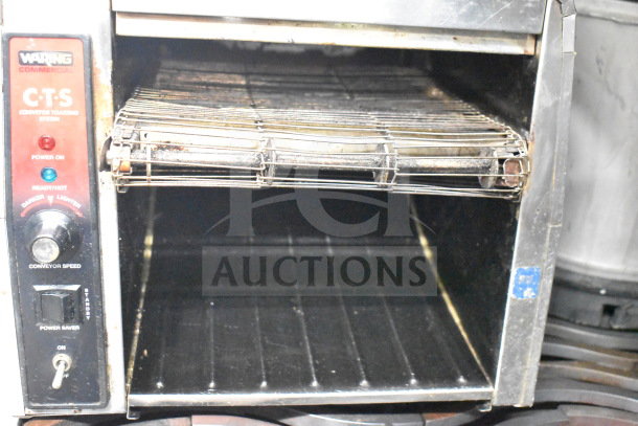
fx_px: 771
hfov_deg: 45.0
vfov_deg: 30.9
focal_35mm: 44
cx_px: 319
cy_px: 213
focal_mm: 29
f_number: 4.2
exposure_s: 1/40
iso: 25600
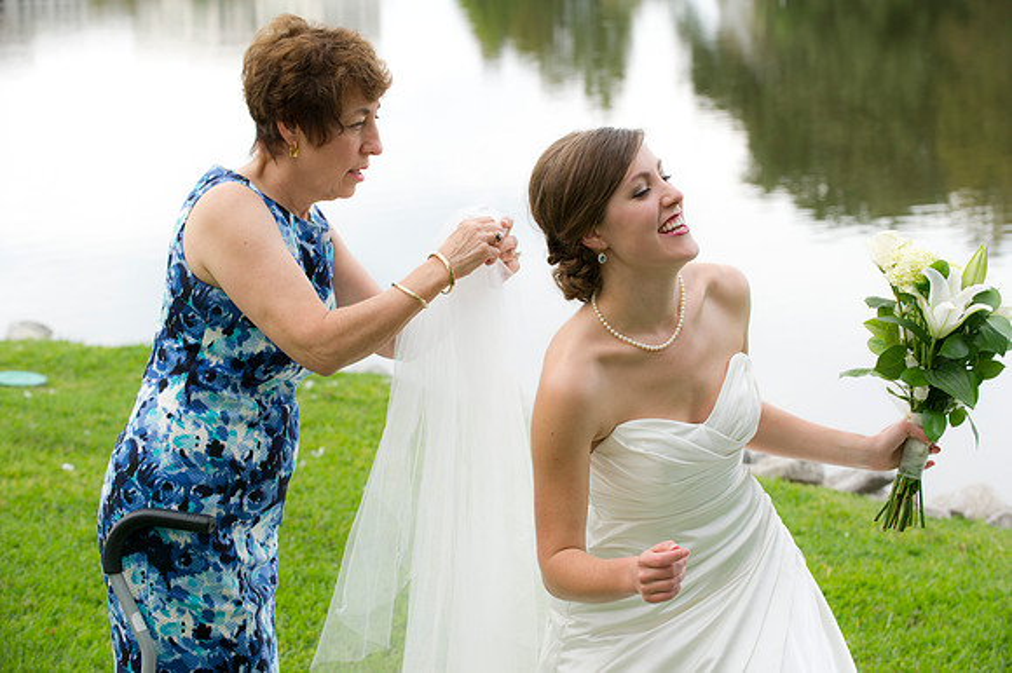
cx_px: 506
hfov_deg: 20.8
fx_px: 2753
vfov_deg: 13.9
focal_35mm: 98
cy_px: 336
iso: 320
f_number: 5.6
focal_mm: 98
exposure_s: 1/160
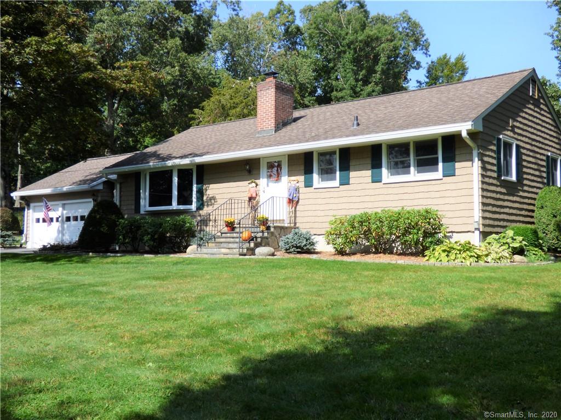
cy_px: 210
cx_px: 280
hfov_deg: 47.9
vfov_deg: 36.8
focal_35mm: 39
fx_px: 632
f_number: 3.5
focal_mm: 6.8
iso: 100
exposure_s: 1/640
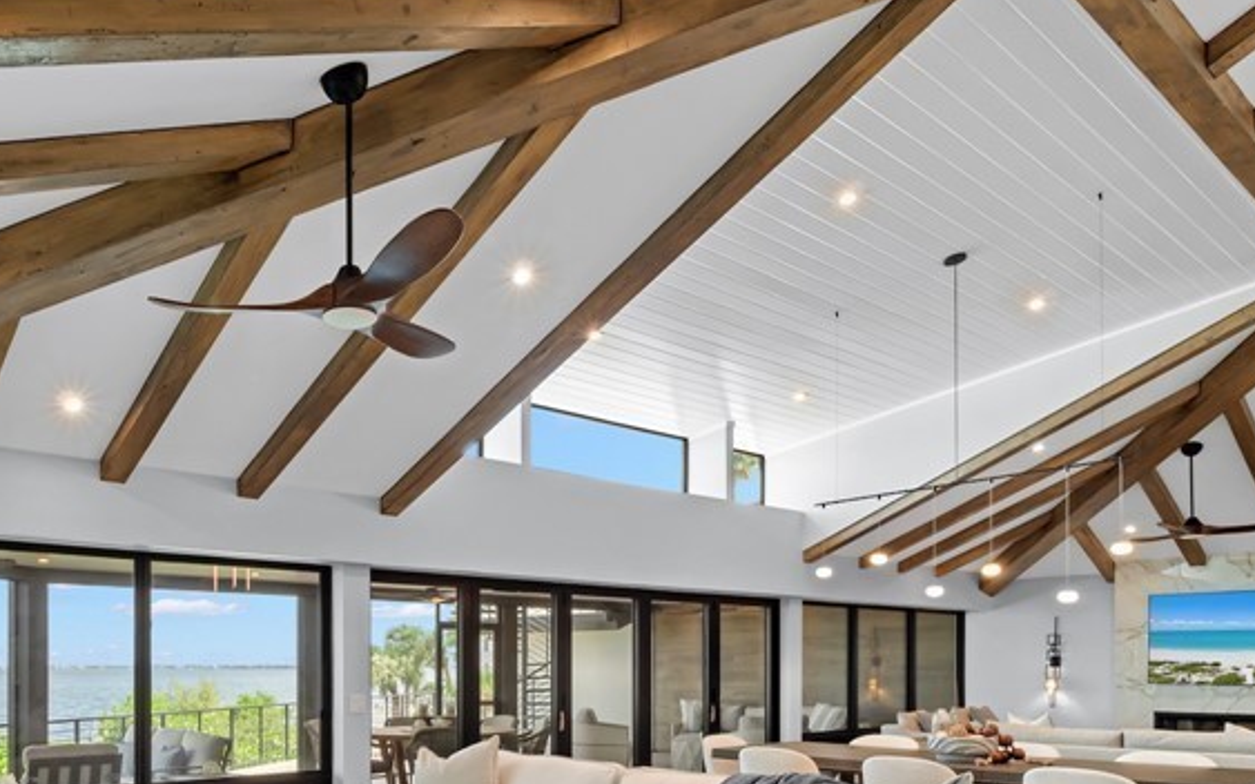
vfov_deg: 42.6
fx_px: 924
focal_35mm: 27
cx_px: 428
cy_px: 688
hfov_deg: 66.7
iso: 200
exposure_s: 1/6
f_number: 7.1
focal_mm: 7
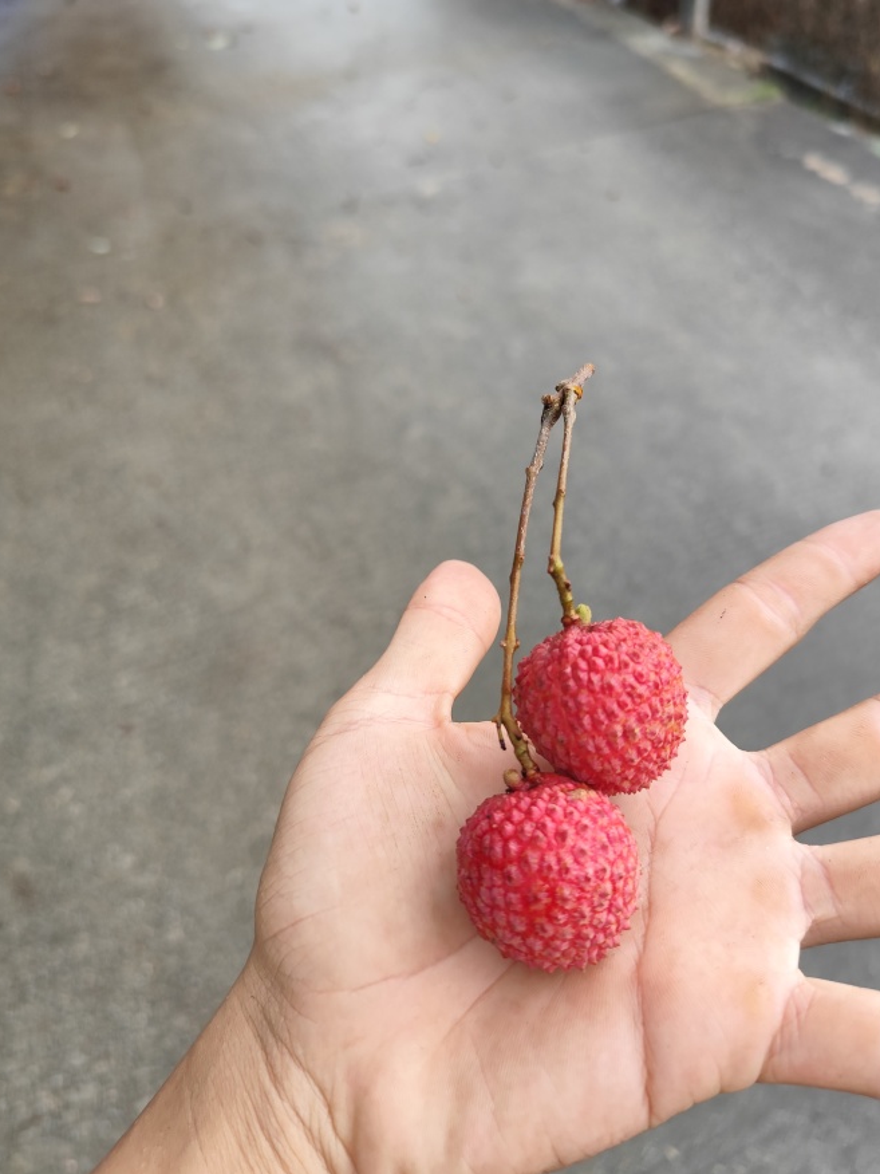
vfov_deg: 63.4
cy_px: 586
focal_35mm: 28
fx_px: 949
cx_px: 529
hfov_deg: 49.4
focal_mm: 6.14
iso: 80
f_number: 1.65
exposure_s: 1/100
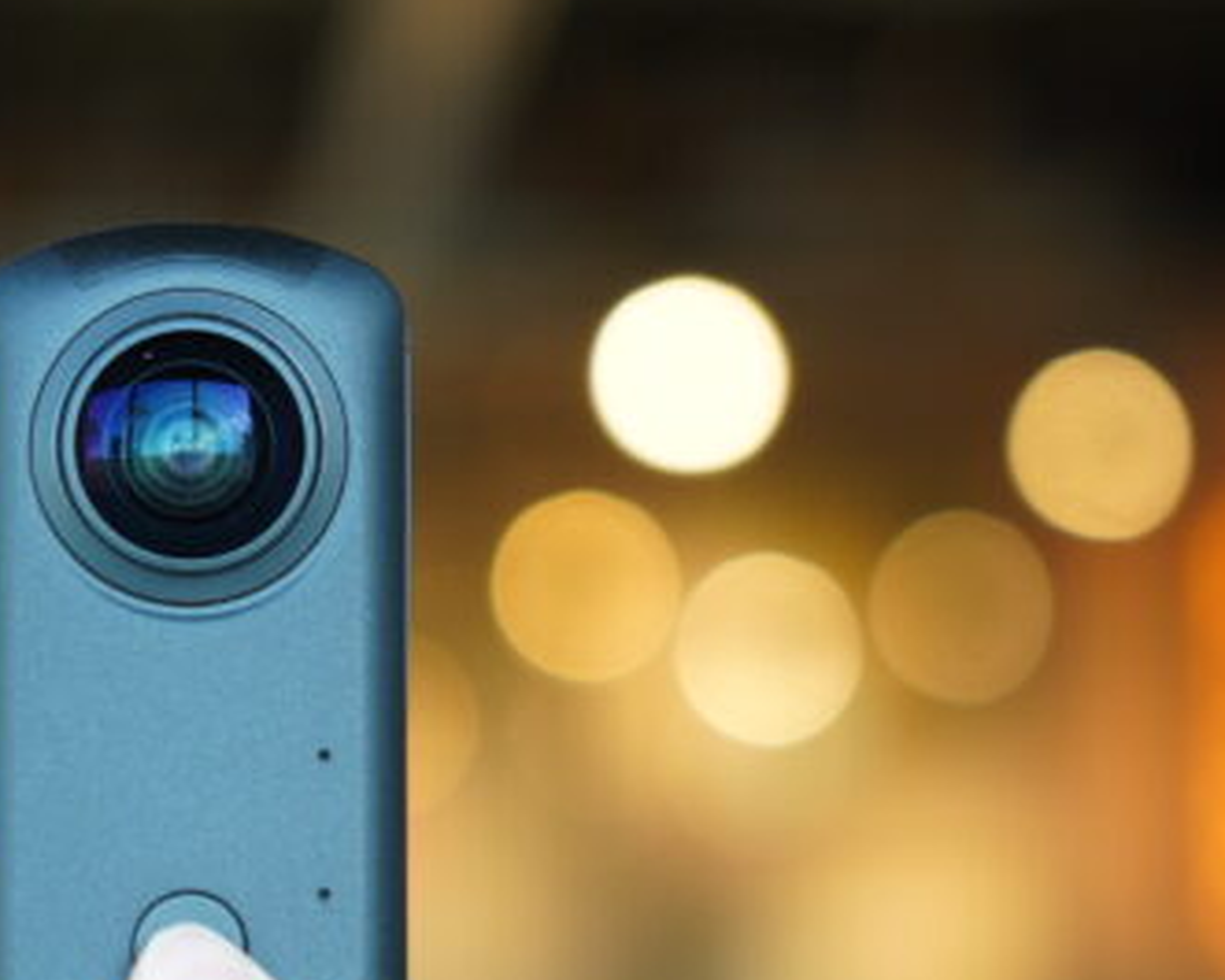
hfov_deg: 11.0
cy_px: 701
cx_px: 252
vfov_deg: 8.8
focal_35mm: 175
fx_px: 6352
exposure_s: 1/125
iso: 400
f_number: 2.8
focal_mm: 60.4
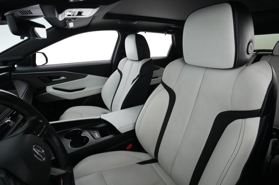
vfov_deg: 70.4
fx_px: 132
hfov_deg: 93.3
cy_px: 92
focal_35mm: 17
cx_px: 140
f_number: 7.1
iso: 8000
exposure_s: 1/25
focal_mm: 17
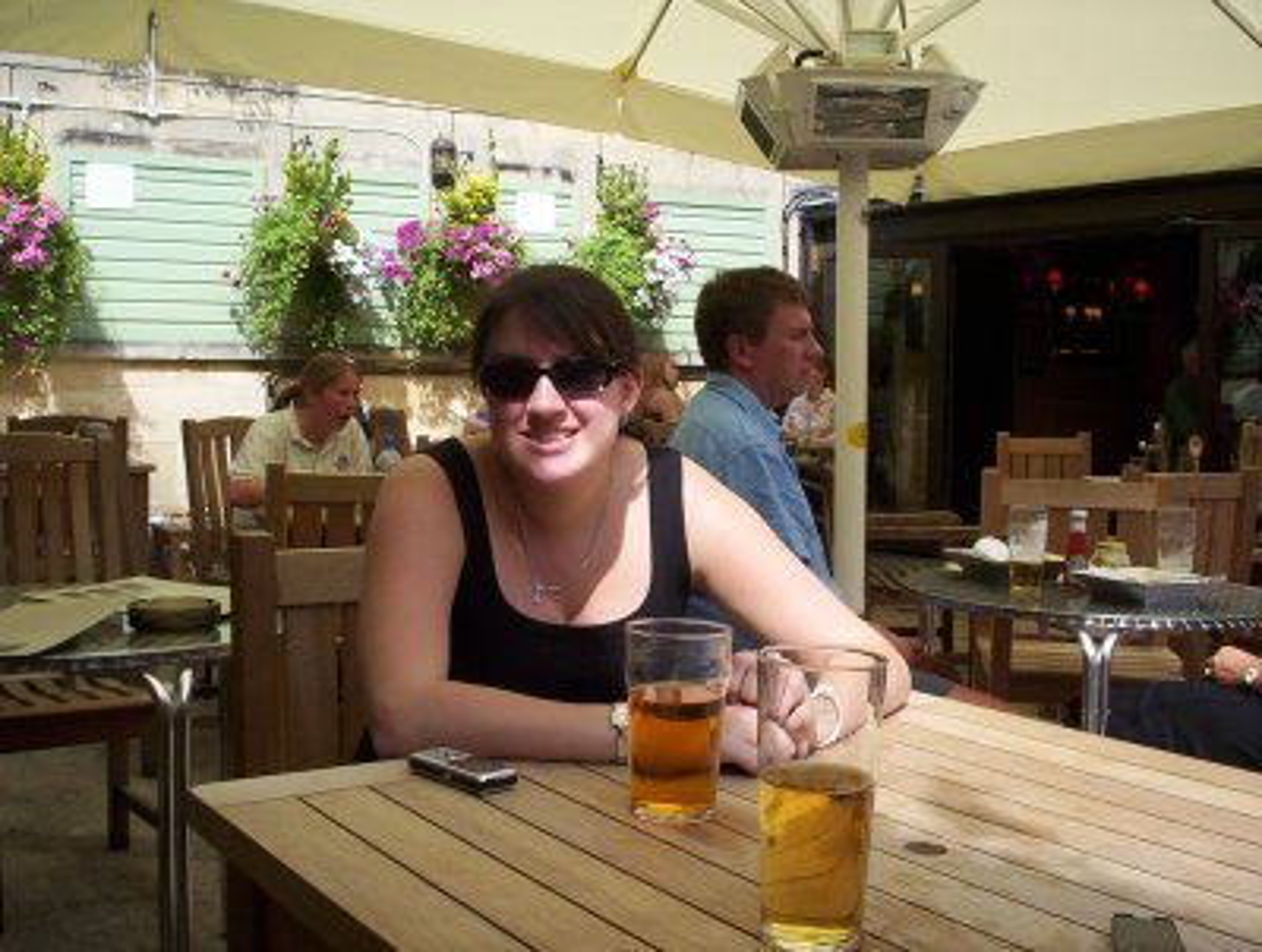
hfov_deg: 48.9
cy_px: 476
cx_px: 631
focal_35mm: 38
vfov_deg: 37.9
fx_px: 1389
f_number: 4.5
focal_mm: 4.99
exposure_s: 1/313
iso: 100
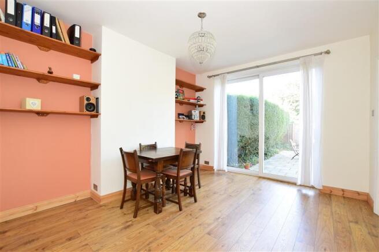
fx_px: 158
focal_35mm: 15
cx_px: 190
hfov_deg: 100.4
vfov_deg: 77.3
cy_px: 126
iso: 500
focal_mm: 10
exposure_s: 1/20
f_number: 9
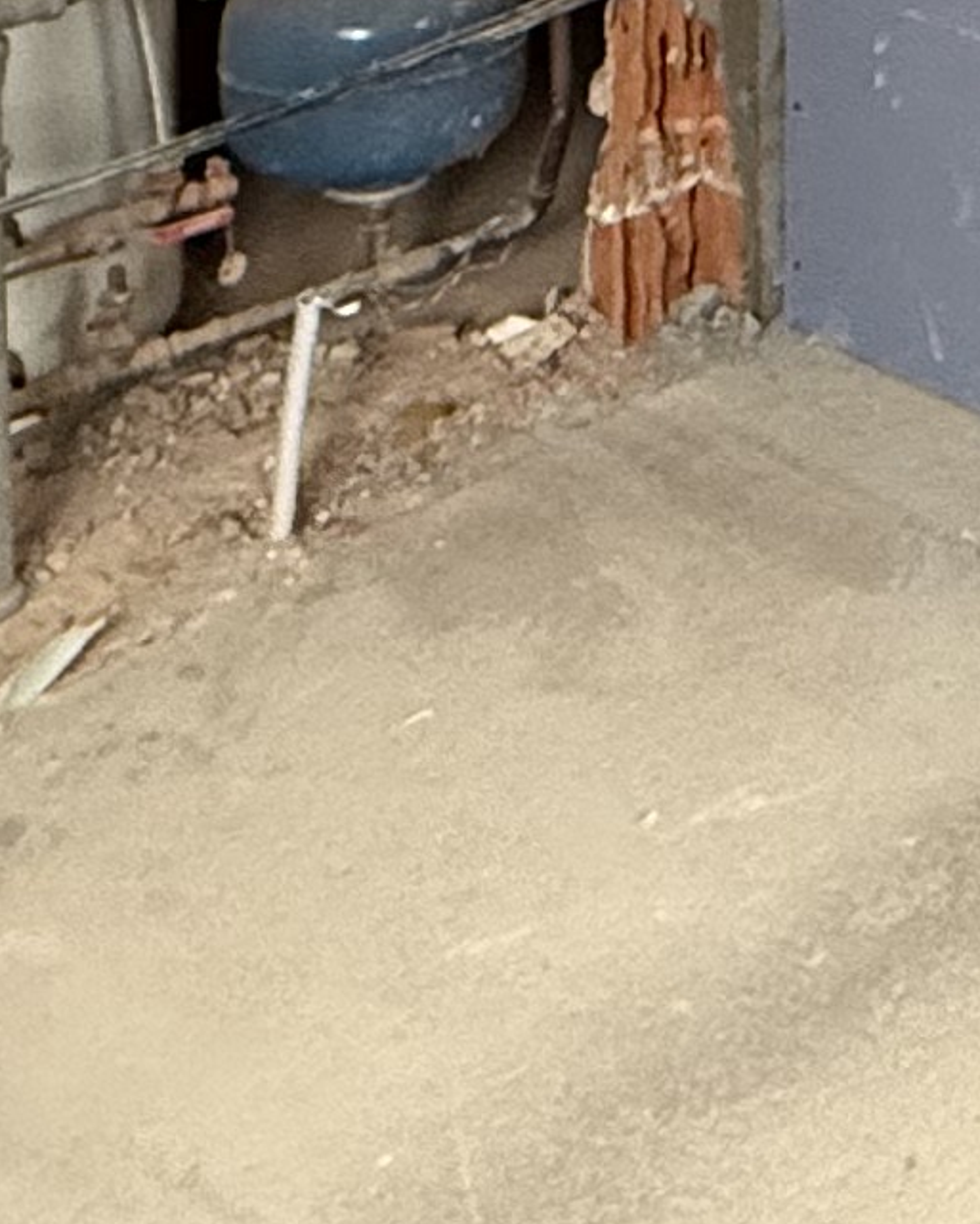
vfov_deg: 17.7
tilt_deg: -4.0
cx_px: 1826
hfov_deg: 15.2
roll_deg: -0.8
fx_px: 3117
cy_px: -995
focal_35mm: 86
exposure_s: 1/60
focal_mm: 2.22
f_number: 2.2
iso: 500
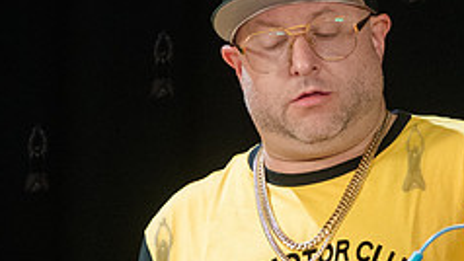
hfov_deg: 3.4
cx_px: 412
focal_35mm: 637
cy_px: 178
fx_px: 7839
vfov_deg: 1.9
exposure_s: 1/320
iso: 5000
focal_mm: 200
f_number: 4
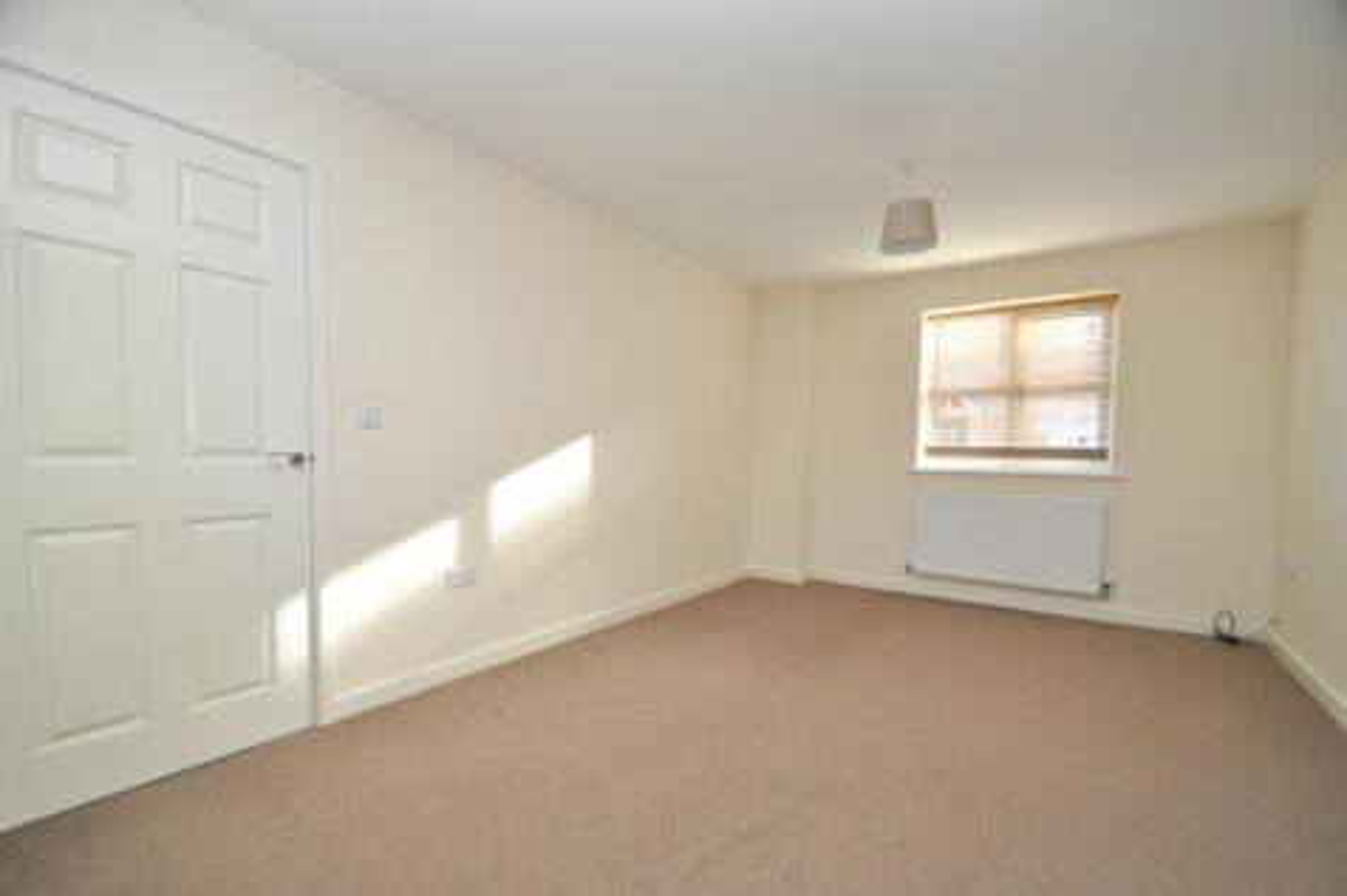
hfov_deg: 100.4
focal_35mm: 15
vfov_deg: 77.3
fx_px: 561
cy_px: 448
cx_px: 674
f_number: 4
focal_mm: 10
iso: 800
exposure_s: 1/60
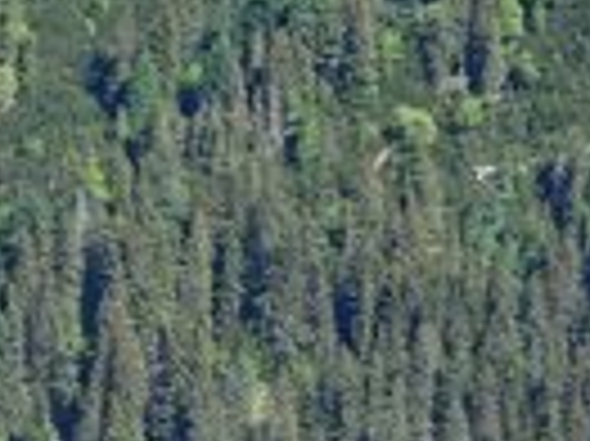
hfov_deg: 4.3
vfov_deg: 3.3
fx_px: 7527
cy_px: -328
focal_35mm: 442
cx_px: -1085
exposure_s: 1/320
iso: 100
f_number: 6.3
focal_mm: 50
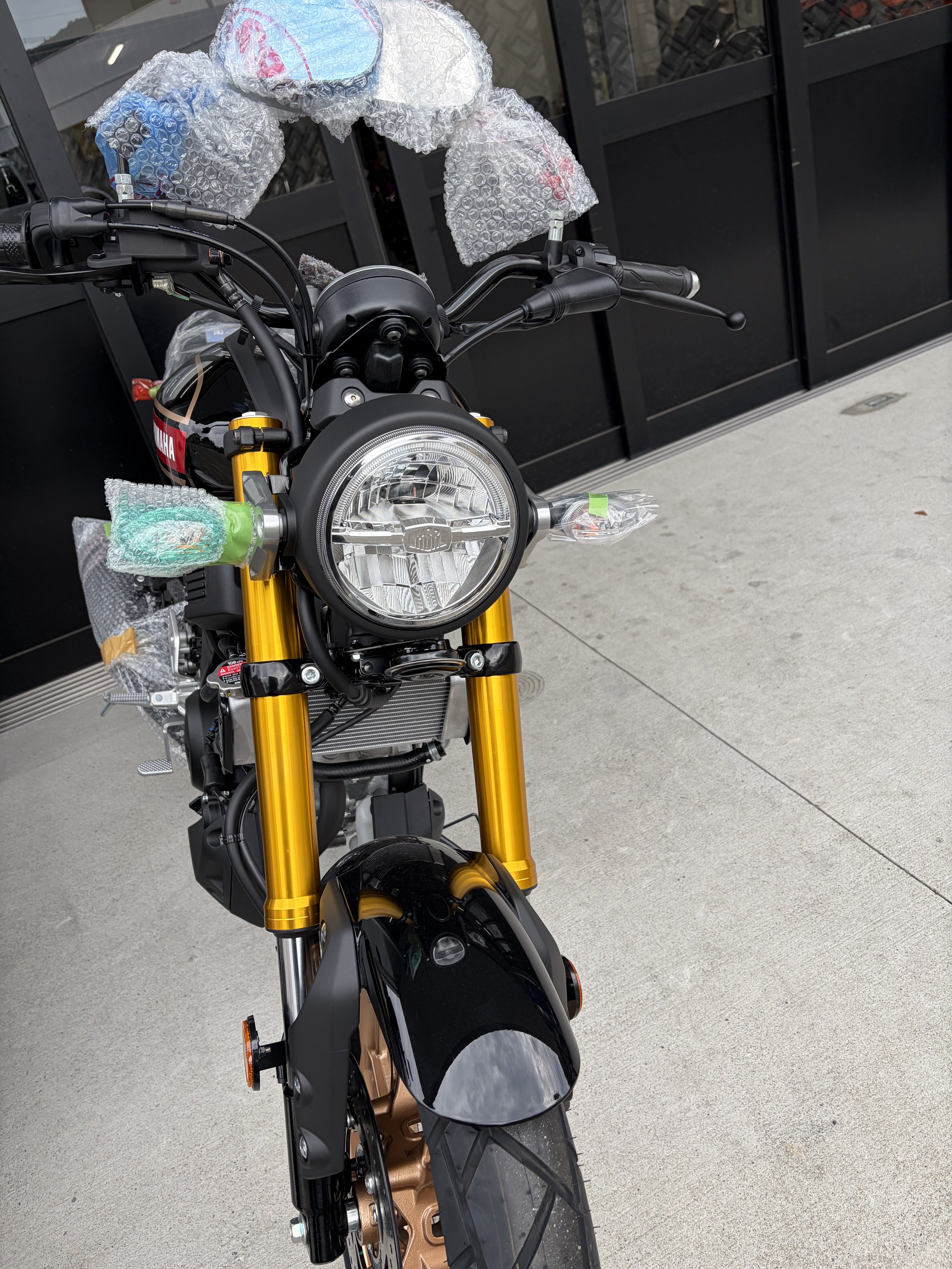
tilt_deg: -26.9
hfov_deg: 53.1
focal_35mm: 26
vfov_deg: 67.3
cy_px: 634
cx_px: 476
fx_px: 953
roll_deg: +15.6
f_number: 1.6
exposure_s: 1/1064
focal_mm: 5.96
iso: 50
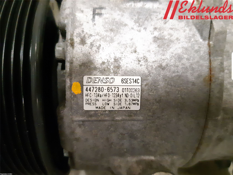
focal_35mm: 26
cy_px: 88
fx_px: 175
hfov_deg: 67.3
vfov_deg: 53.1
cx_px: 116
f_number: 1.7
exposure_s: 1/100
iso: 800
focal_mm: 3.93
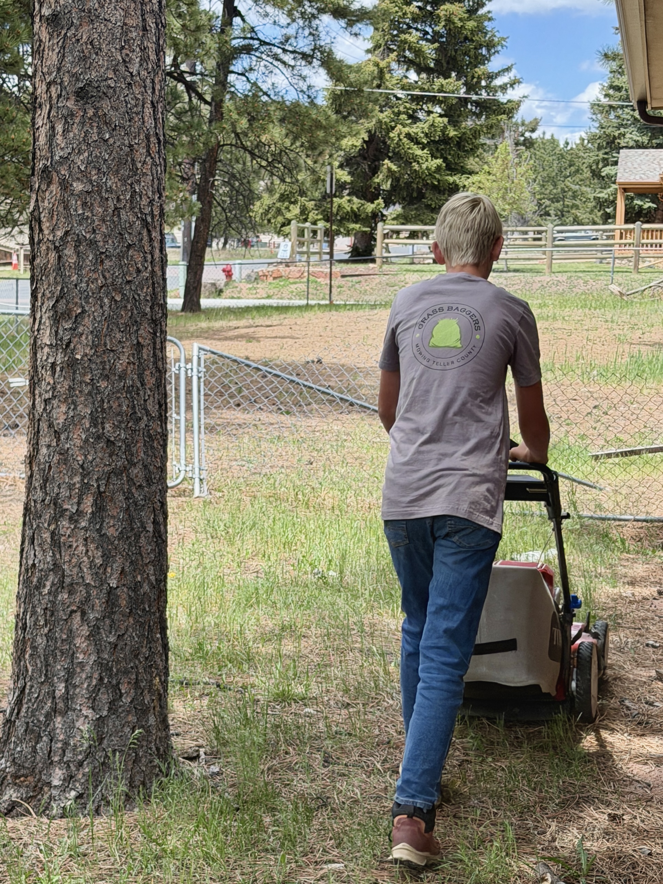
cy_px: 442
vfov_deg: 39.7
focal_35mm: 48
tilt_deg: -9.4
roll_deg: -2.4
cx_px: 332
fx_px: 1226
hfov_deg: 30.3
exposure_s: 1/885
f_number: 1.78
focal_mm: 6.76
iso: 64
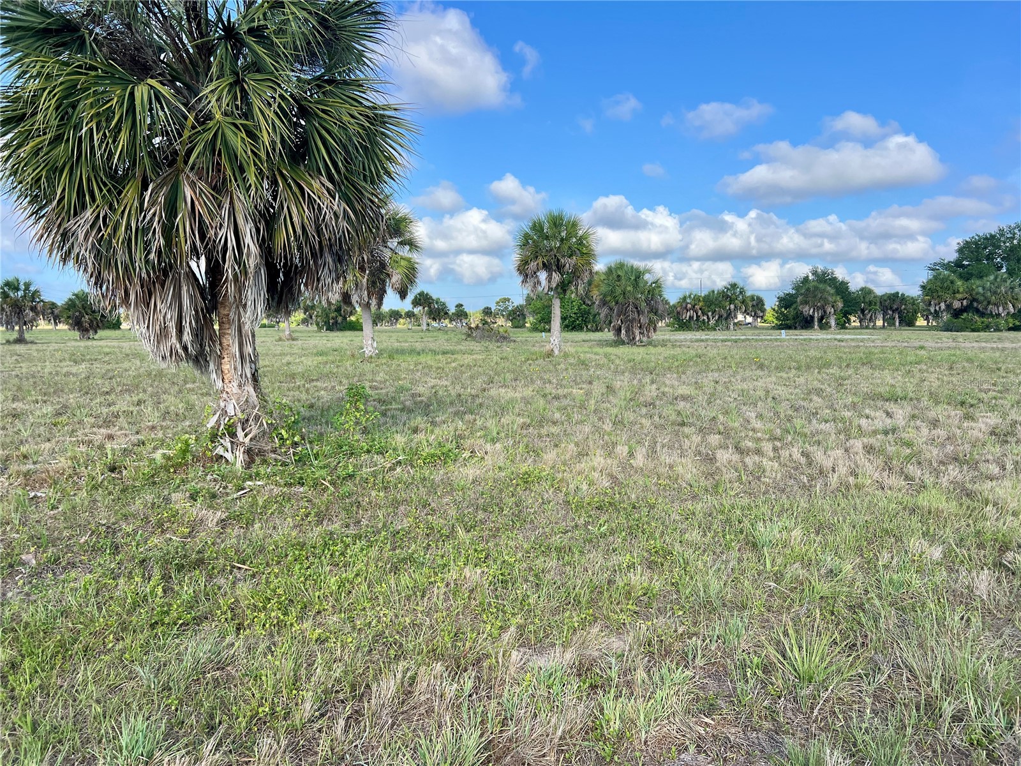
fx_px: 767
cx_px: 510
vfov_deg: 53.1
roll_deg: +0.3
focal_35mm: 26
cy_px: 383
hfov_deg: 67.3
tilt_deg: -6.2
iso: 50
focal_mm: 5.7
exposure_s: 1/1972
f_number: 1.5
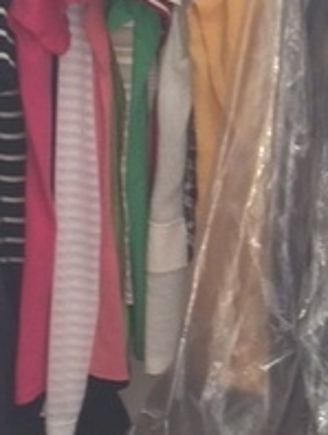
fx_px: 1992
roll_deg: -2.3
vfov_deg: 12.4
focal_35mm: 158
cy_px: 422
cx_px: 557
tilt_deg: -15.7
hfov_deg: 9.1
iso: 50
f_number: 2.2
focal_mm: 4.15
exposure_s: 1/30
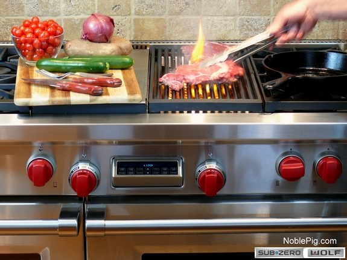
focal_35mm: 78
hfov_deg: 25.0
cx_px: 174
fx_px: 782
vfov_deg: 18.9
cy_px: 130
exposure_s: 1/13
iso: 100
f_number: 3.2
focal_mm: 15.2
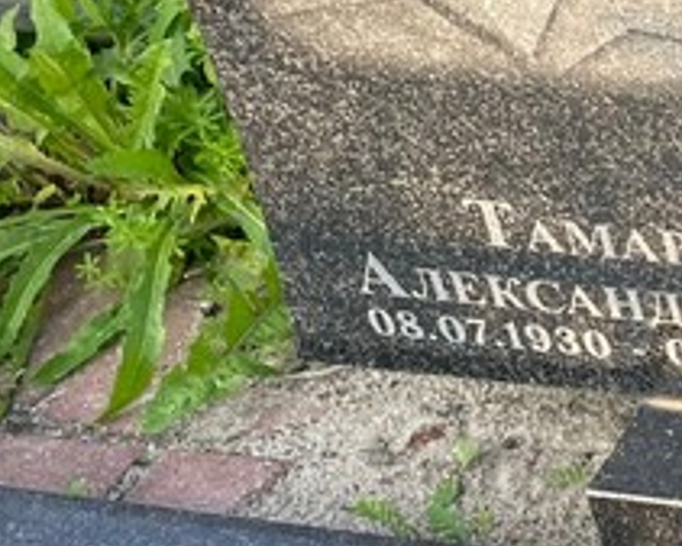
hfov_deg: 16.4
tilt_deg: -39.3
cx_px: 1257
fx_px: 1939
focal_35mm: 96
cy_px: 187
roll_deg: +2.5
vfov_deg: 16.0
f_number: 1.6
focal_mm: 4.2
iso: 32
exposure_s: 1/296
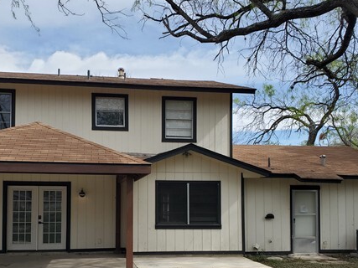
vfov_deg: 36.1
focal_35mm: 39
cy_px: 195
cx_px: 163
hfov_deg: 47.8
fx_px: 403
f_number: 2.4
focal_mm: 4.3
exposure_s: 1/1404
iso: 50
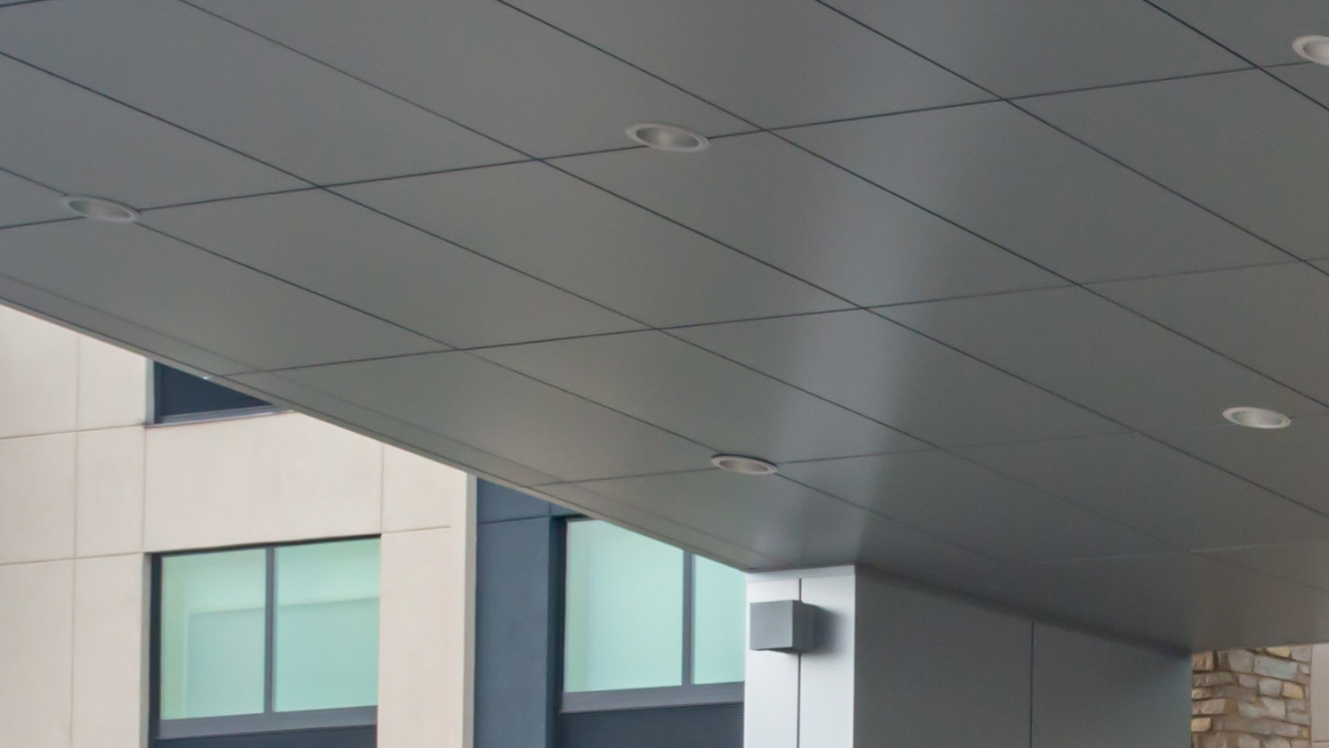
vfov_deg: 9.7
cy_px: 55
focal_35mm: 124
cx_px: 2446
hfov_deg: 14.9
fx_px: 4370
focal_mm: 24
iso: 250
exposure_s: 1/160
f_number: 11
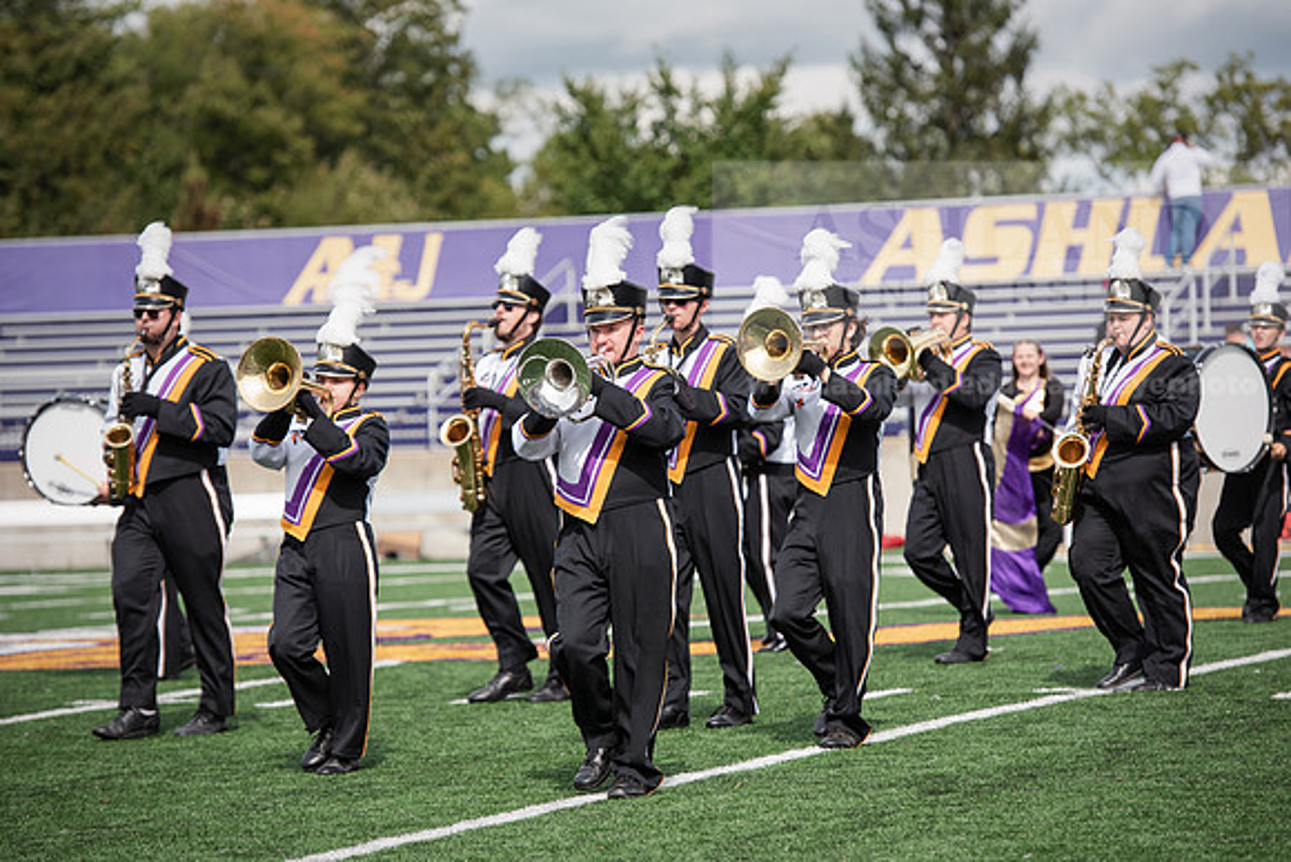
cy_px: 431
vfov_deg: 8.3
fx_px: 5918
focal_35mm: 165
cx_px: 646
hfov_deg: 12.4
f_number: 4.5
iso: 160
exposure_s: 1/1250
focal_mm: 165
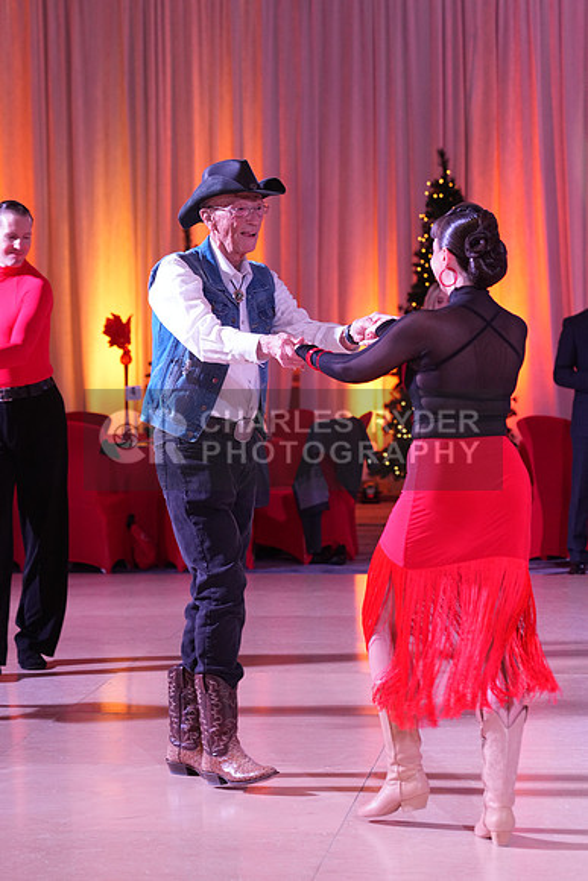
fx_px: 2644
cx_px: 294
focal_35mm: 108
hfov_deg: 12.7
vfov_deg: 18.9
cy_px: 440
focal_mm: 108
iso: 2500
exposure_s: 1/200
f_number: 5
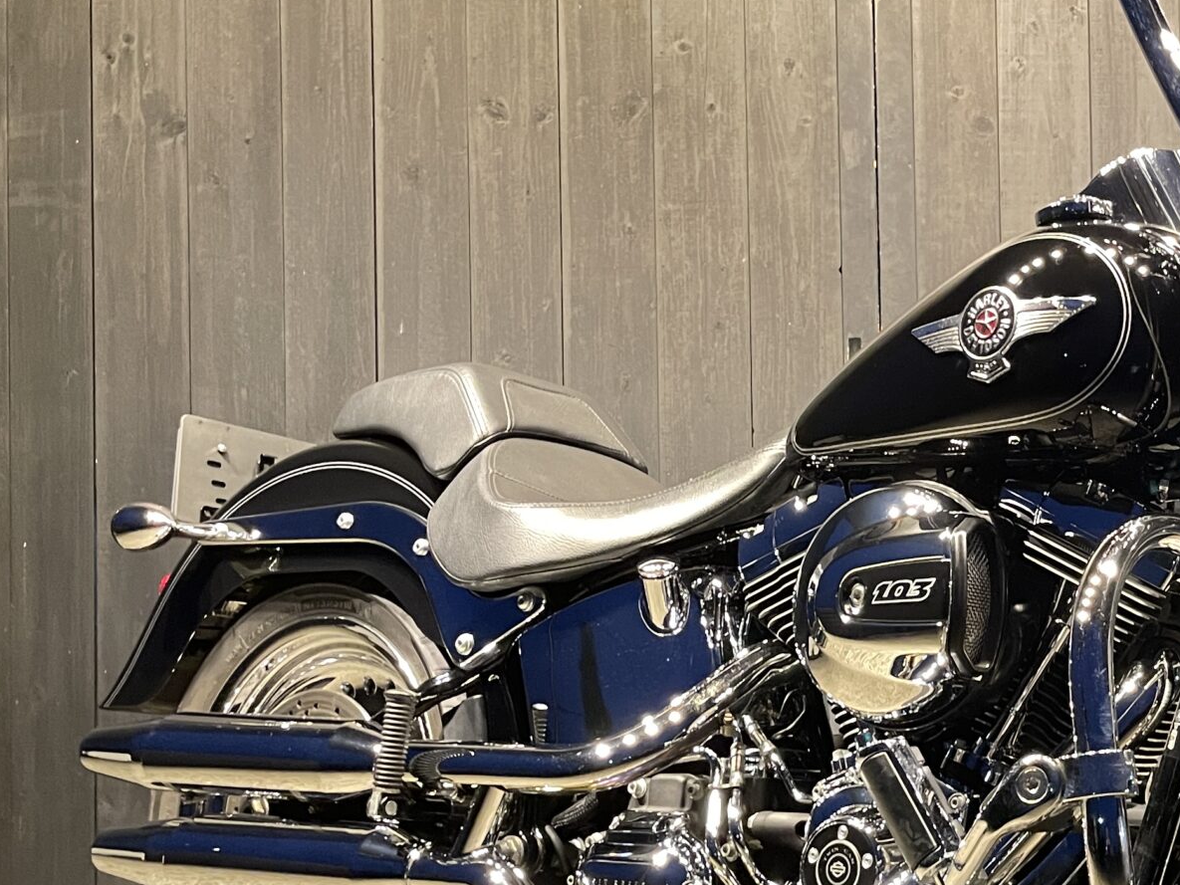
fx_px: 1841
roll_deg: +0.9
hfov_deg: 33.3
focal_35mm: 54
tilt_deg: +0.3
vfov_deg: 27.0
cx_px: 1110
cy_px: 519
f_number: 1.6
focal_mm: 5.1
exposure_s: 1/24
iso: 1000
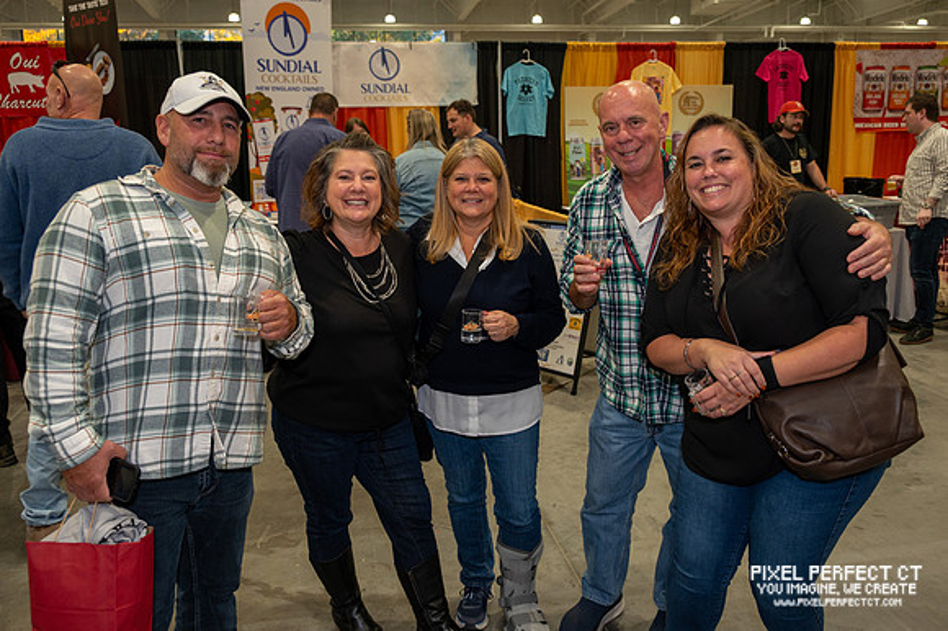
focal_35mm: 33
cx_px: 491
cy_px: 311
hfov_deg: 57.7
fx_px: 860
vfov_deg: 40.3
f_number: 4.5
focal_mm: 31
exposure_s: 1/60
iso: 1100
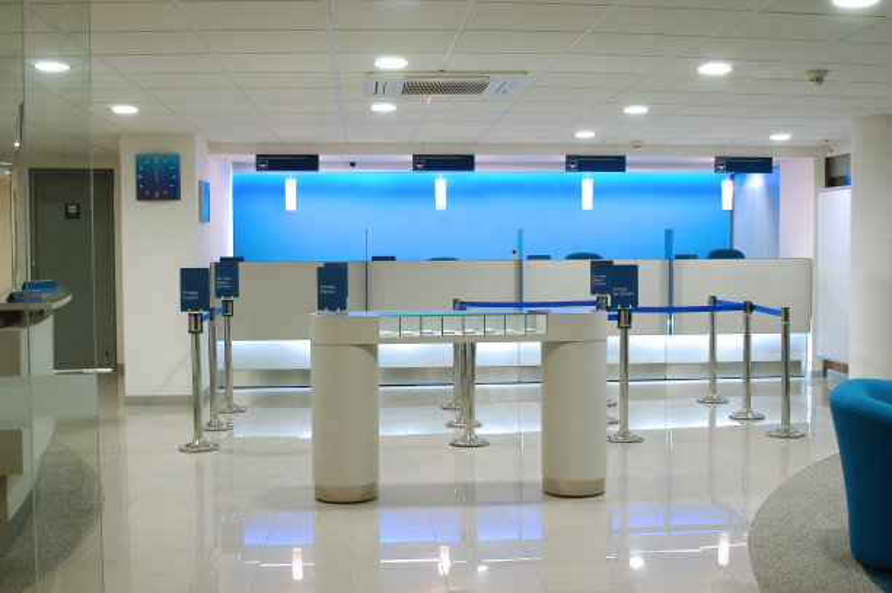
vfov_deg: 31.8
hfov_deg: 46.4
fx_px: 1040
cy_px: 296
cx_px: 446
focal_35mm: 42
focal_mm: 28
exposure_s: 1.3
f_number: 14
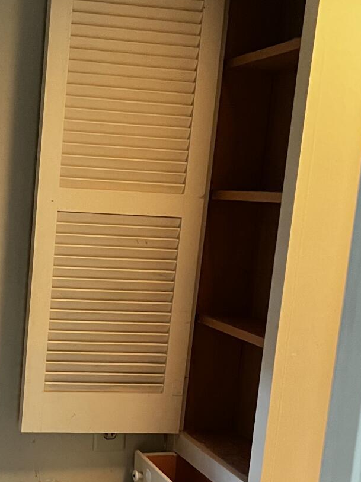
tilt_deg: -9.0
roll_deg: -3.1
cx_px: -6
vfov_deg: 29.7
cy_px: 378
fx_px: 891
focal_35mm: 64
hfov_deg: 22.0
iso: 400
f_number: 1.5
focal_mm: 5.7
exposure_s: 1/60
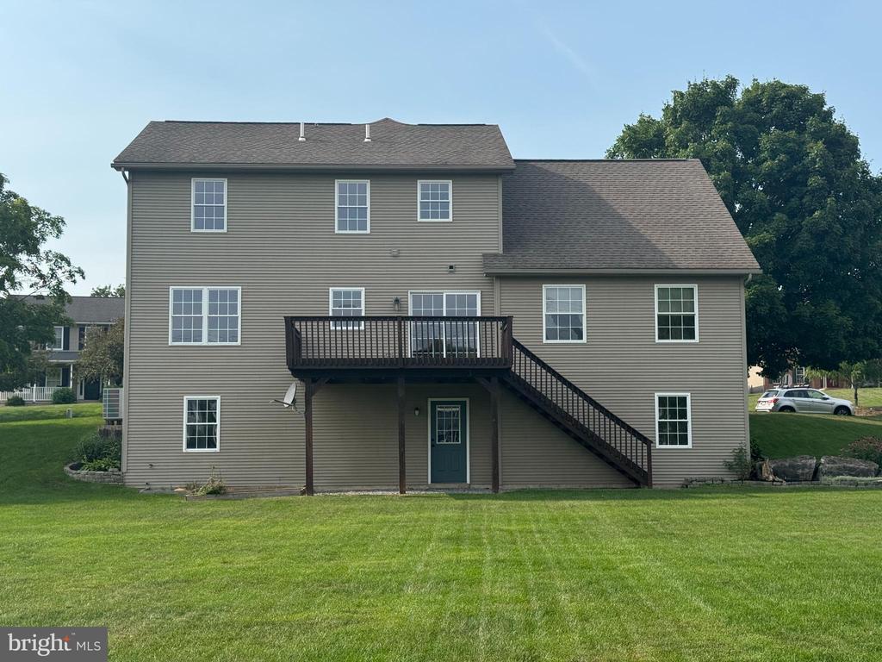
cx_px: 441
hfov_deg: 39.7
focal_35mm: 48
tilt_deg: +5.2
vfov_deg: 30.3
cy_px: 331
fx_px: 1223
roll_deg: +0.6
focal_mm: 6.76
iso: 64
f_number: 1.78
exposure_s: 1/3425
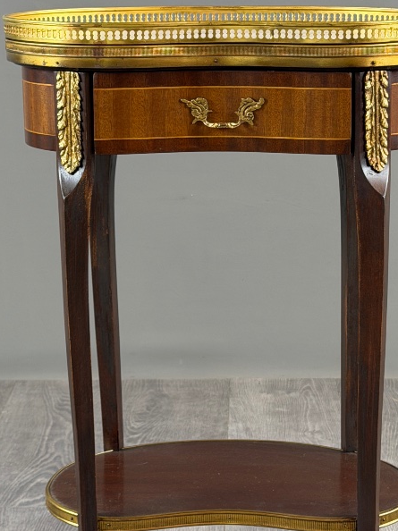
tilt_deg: -12.3
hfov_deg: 15.2
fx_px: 1488
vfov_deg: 20.2
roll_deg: -0.2
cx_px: 236
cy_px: 249
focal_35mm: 97
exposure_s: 1/50
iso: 100
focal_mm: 6.76
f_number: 1.78
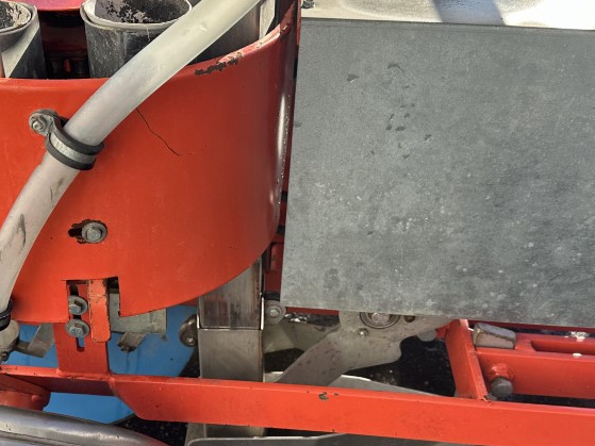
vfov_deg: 32.8
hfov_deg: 42.8
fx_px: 756
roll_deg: -1.6
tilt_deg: -35.1
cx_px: 254
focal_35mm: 44
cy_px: 248
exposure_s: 1/1095
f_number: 1.78
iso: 80
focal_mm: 6.86
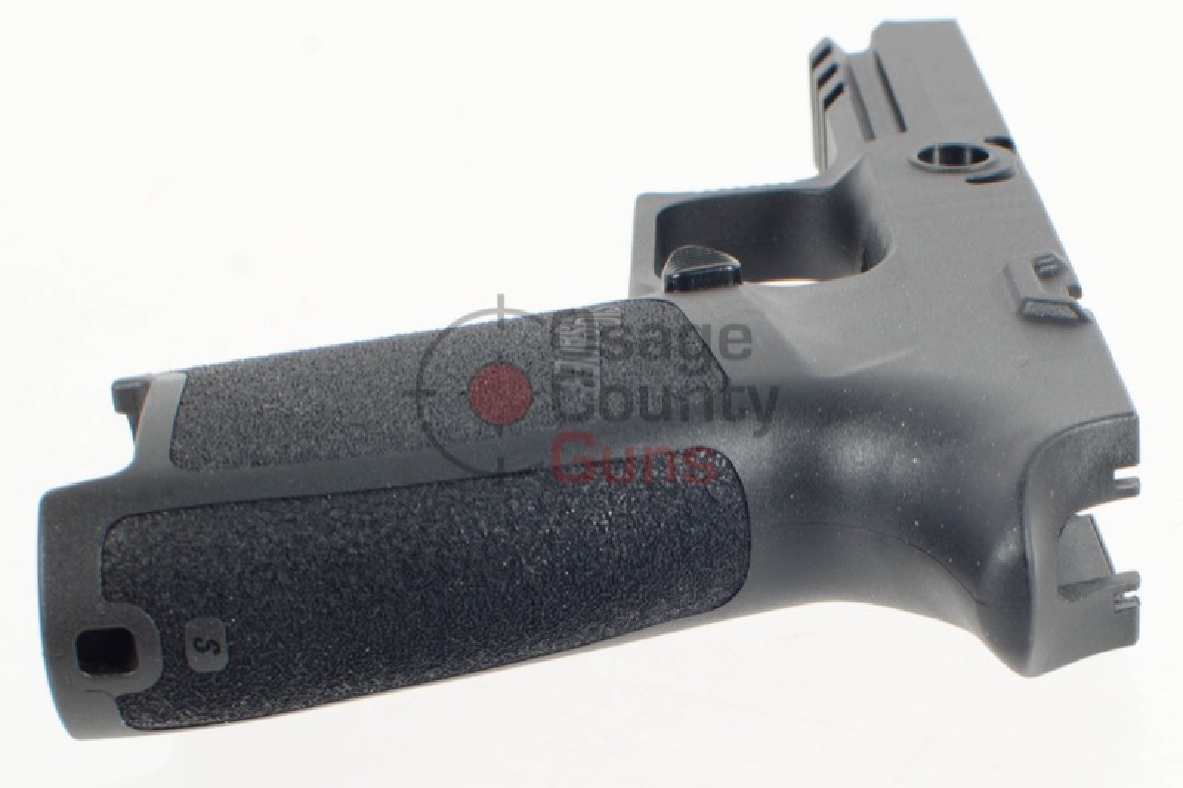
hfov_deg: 37.9
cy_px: 394
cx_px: 592
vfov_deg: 25.7
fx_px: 1725
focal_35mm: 52
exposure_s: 1/200
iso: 200
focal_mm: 35
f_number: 10
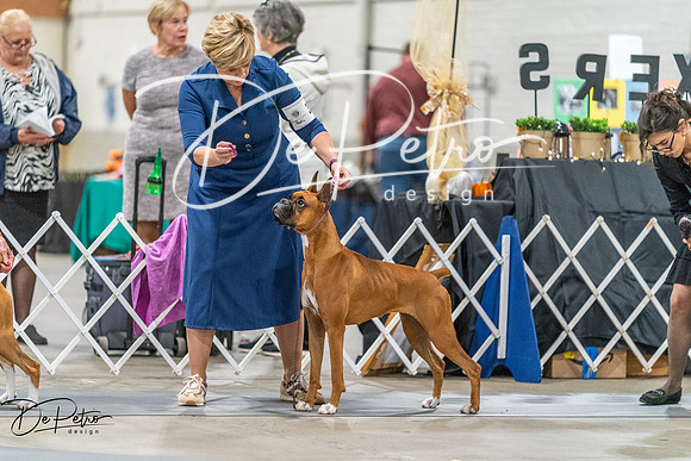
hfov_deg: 10.3
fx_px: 3840
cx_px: 346
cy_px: 230
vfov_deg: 6.9
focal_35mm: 200
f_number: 3.2
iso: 6400
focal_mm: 200
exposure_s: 1/250
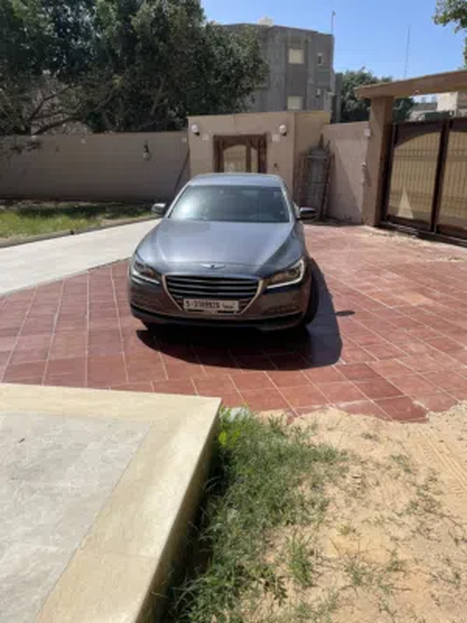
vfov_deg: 67.3
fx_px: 468
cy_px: 312
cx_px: 234
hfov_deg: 53.1
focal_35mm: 26
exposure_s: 1/5556
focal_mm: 4.2
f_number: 1.6
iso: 32
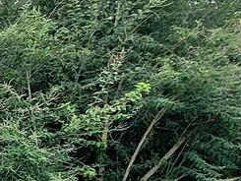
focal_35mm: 85
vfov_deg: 14.6
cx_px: -417
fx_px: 592
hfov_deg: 12.9
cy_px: 355
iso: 50
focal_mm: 2.2
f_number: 2.2
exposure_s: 1/833
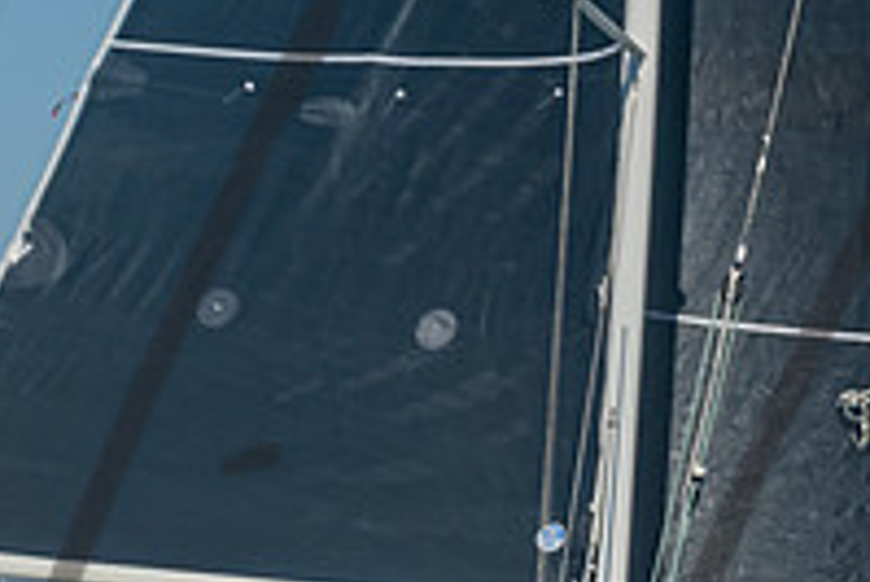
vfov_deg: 3.2
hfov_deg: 4.7
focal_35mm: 436
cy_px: 482
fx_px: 10544
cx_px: 1618
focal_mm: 97
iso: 160
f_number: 6.3
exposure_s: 1/1000
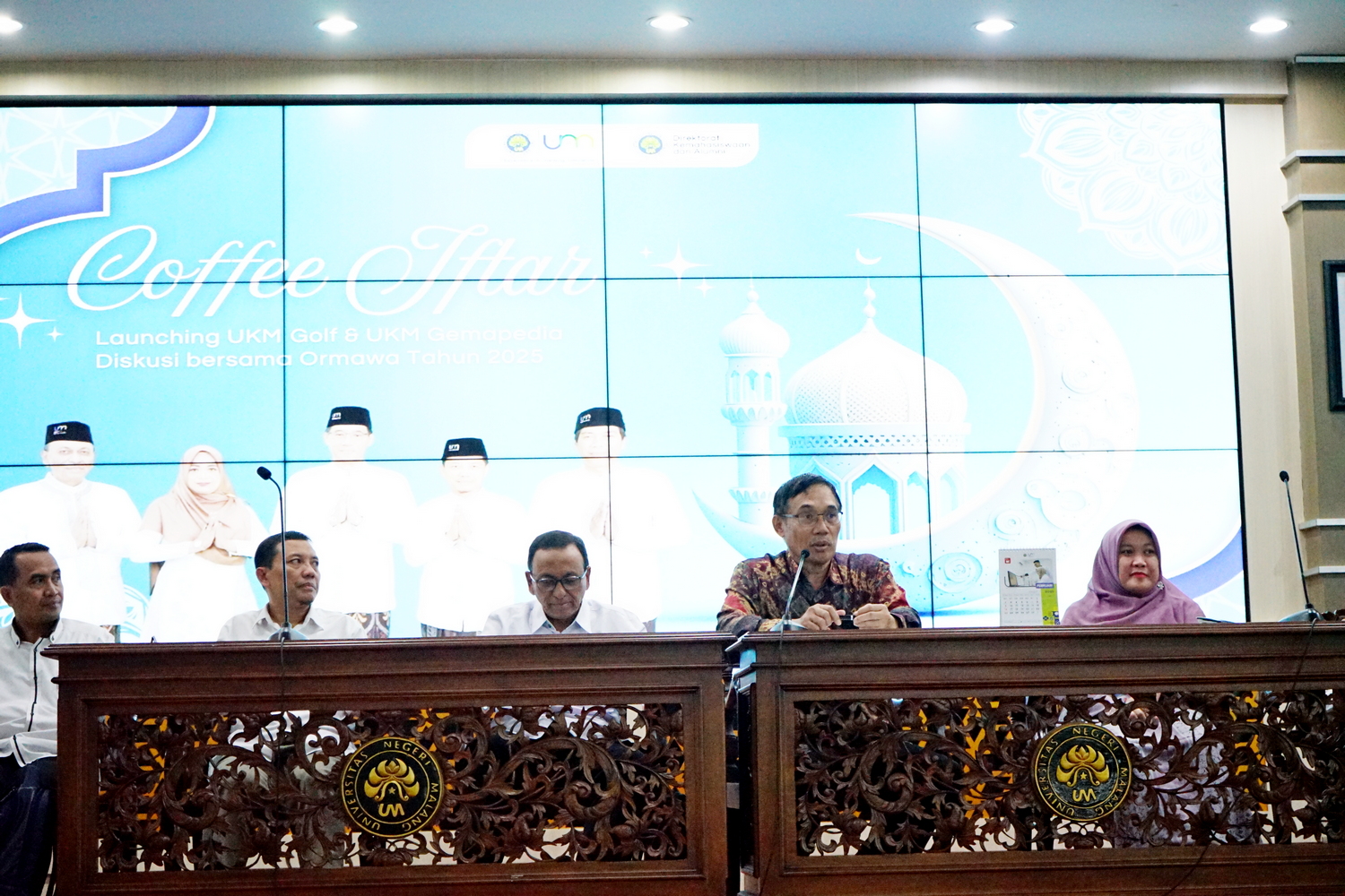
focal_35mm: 70
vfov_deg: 19.5
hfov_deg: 28.8
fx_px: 2615
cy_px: 448
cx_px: 672
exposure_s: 1/160
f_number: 5.6
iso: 8000
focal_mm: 70
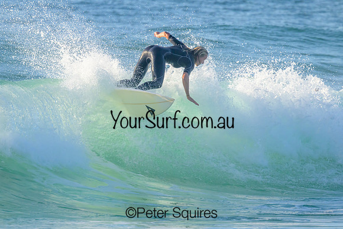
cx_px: 122
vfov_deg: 1.6
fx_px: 8118
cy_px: 120
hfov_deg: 2.4
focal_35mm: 852
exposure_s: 1/2000
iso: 1250
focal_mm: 660
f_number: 11
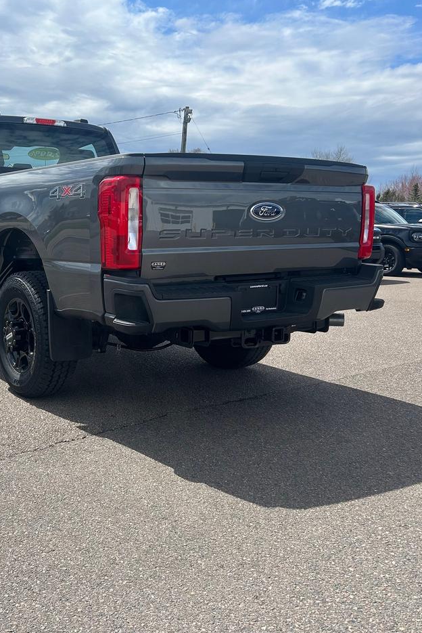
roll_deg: -2.9
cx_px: 81
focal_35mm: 37
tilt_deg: -7.0
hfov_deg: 34.8
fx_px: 650
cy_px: 309
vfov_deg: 51.9
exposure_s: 1/5076
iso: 50
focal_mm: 5.7
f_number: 1.5
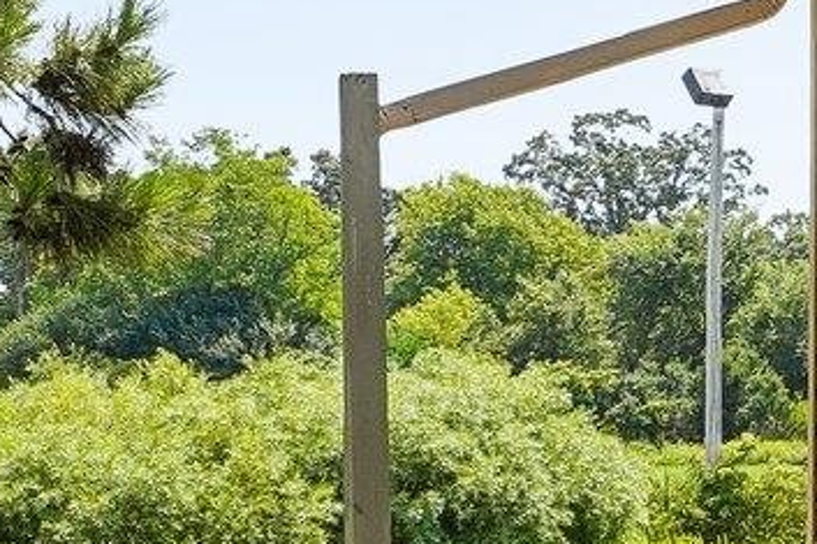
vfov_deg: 7.6
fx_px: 4083
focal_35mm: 180
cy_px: 258
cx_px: 2261
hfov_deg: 9.5
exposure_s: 1/500
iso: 400
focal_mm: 31
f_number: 8
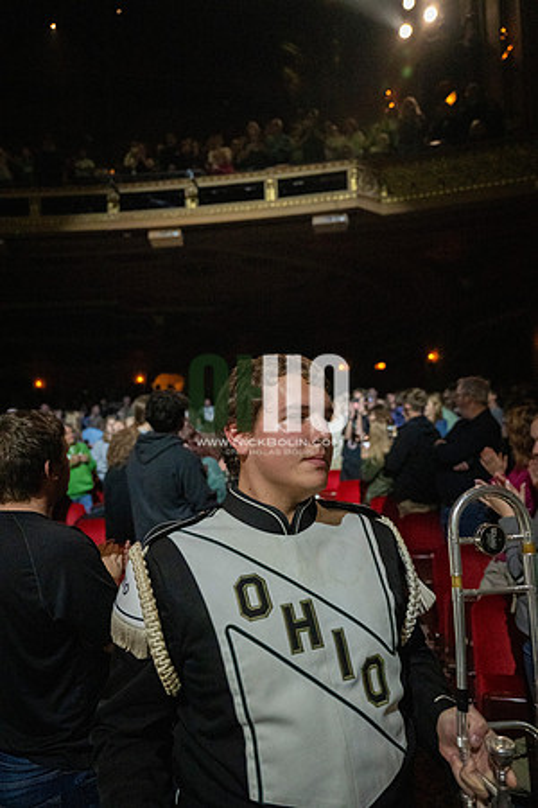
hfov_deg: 51.3
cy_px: 404
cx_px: 269
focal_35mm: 25
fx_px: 560
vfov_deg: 71.5
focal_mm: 25
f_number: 2.8
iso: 12800
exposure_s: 1/500
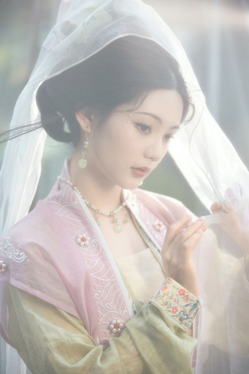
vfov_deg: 23.1
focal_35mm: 88
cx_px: 124
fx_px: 913
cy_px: 187
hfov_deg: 15.5
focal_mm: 88
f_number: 2.8
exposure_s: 1/320
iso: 200
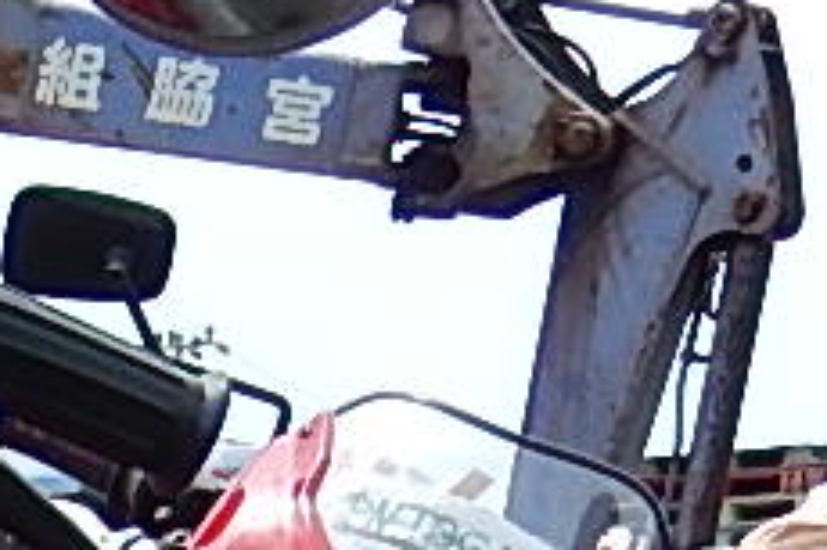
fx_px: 4155
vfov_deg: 7.0
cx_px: -938
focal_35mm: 181
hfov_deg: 10.3
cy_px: 1470
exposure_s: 1/1250
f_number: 3.4
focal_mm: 4.5
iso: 125
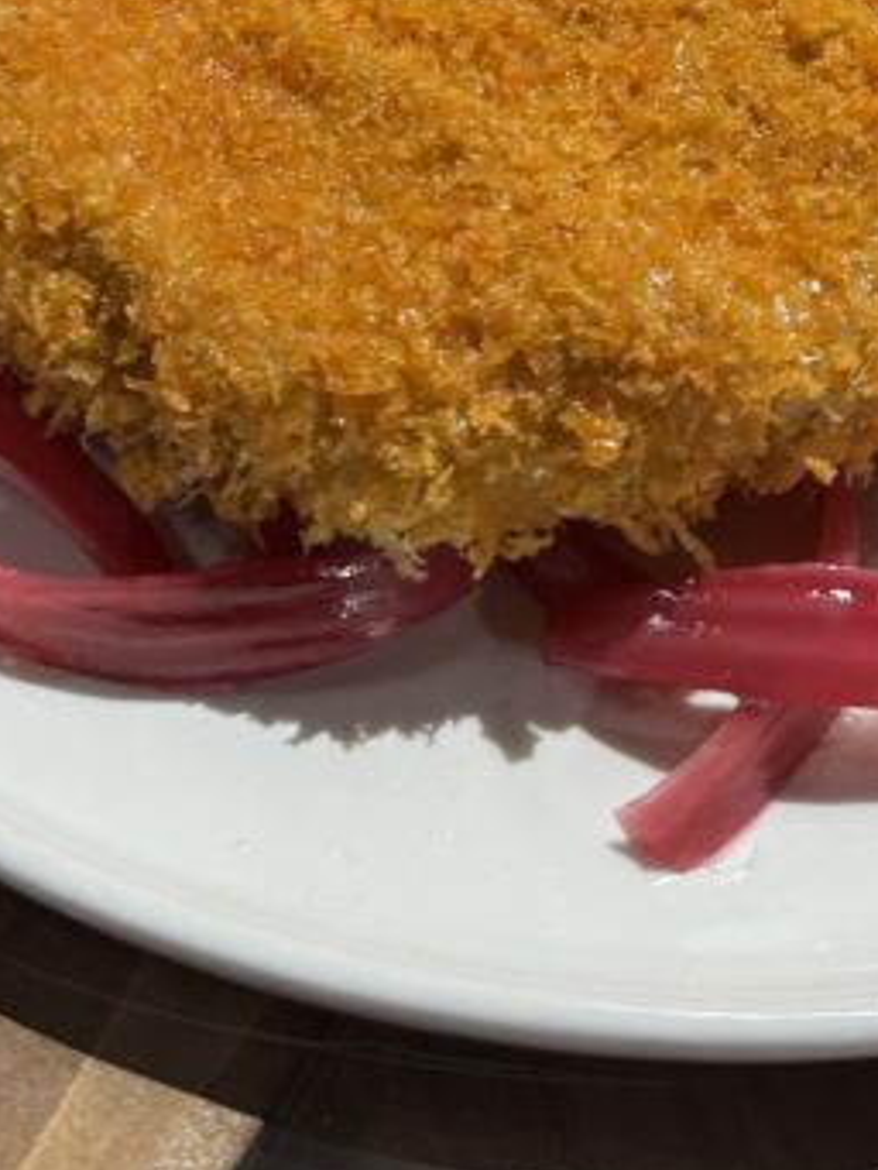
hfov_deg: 20.3
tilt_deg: -27.5
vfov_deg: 24.0
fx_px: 2433
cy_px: -323
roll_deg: -1.0
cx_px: 621
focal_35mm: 72
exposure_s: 1/50
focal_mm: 6.76
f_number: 1.78
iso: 160
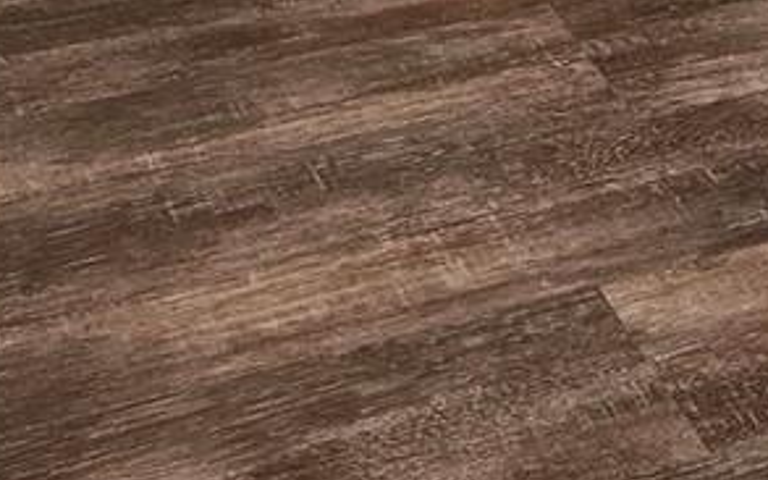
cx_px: 676
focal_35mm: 133
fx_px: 2783
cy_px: -842
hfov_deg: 15.5
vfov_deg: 8.6
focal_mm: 5.4
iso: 250
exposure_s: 1/120
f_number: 1.8
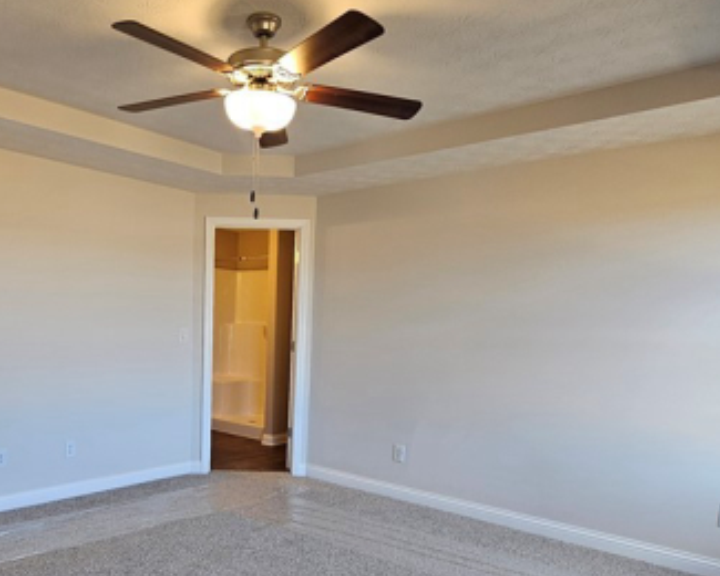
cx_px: 254
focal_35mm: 26
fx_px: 554
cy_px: 397
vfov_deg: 53.5
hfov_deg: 64.7
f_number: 2.2
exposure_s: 1/60
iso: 64
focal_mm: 2.2
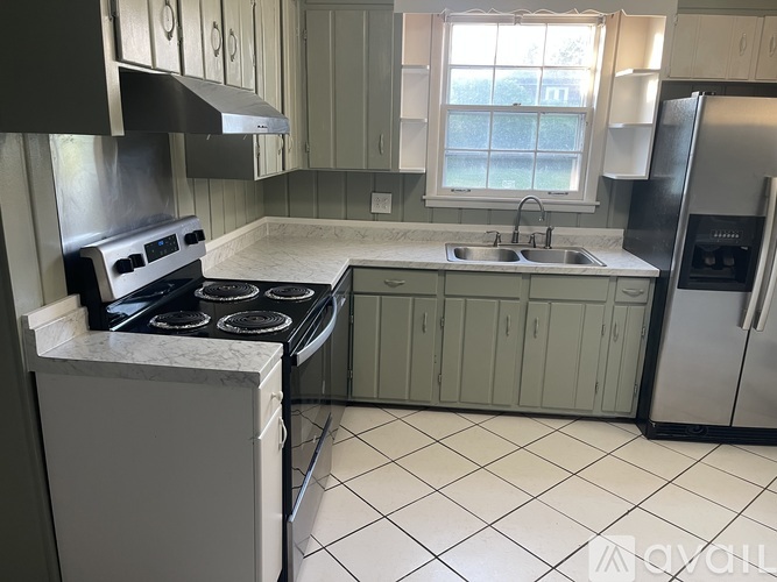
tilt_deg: -15.5
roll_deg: -1.8
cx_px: 388
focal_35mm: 25
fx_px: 561
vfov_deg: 54.9
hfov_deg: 69.4
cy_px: 291
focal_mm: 5.1
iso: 125
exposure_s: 1/60
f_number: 1.6
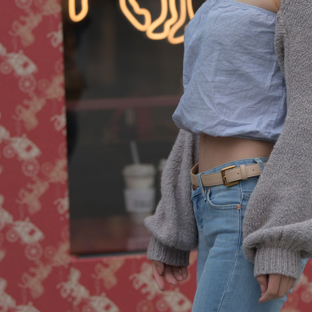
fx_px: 2743
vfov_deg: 6.5
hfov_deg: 6.5
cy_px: 70
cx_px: 250
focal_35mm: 269
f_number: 3.5
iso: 250
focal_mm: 125
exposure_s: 1/800
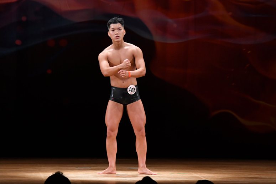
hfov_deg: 8.1
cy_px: 92
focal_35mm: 255
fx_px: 1954
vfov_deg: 5.4
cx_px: 138
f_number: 5.6
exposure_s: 1/400
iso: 3200
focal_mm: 170
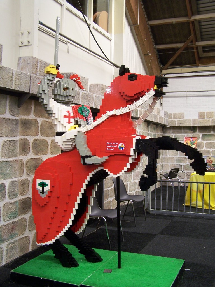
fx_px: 315
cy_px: 144
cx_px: 108
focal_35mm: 38
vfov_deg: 49.0
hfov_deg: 37.7
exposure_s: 1/2
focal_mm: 6.3
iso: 80
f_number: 2.8
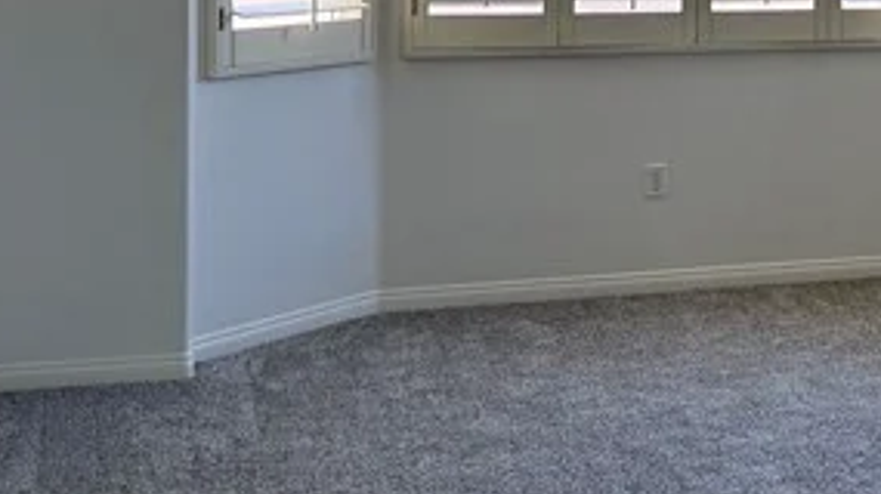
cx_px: 1178
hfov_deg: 20.5
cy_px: -90
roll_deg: -0.9
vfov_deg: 12.6
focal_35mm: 94
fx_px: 2195
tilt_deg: -0.7
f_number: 1.78
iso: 160
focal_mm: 6.76
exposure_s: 1/239
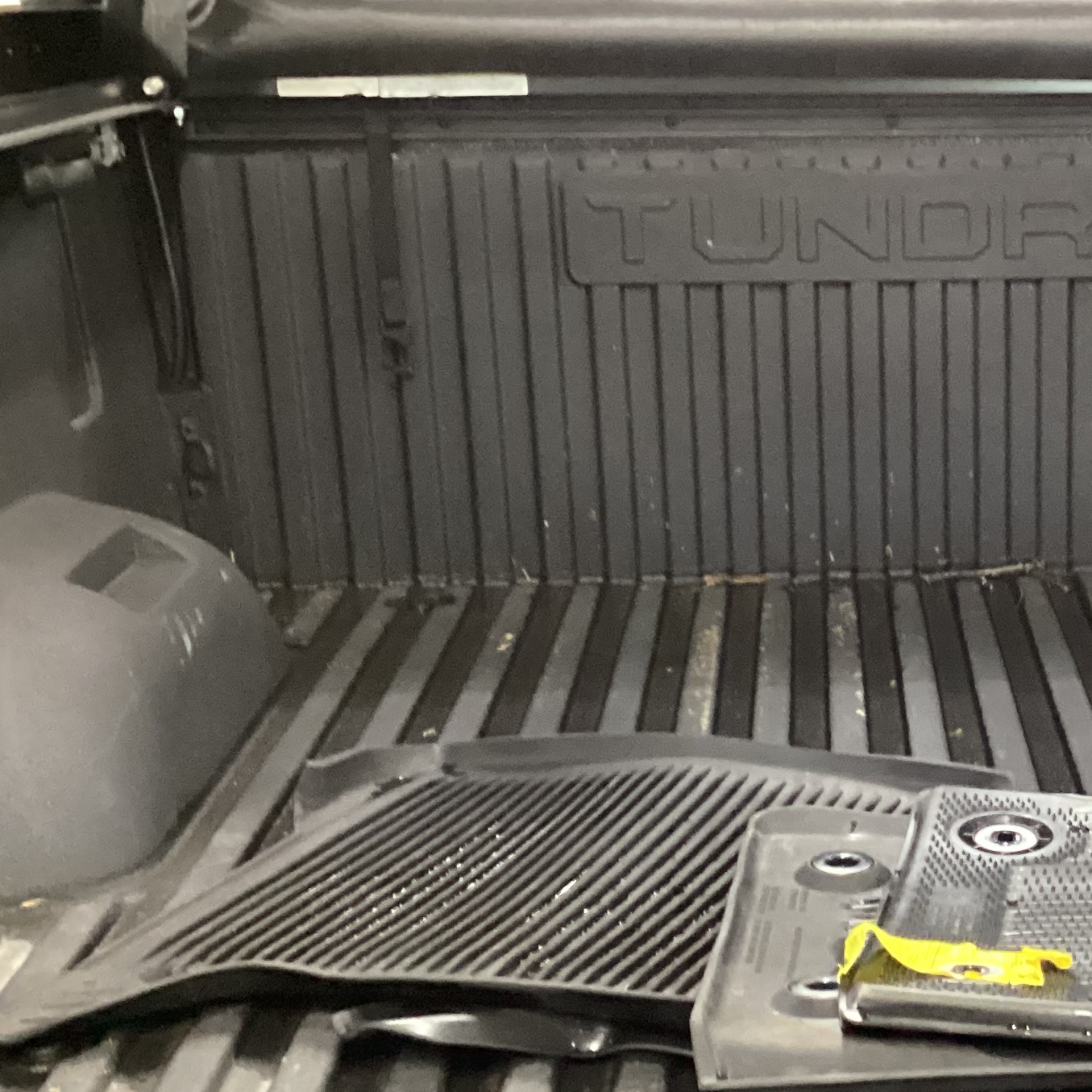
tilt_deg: -19.6
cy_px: 756
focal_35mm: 66
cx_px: 999
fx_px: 2356
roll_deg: -0.2
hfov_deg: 25.2
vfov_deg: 25.9
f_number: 2.4
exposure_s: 1/25
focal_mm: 3.3
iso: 640
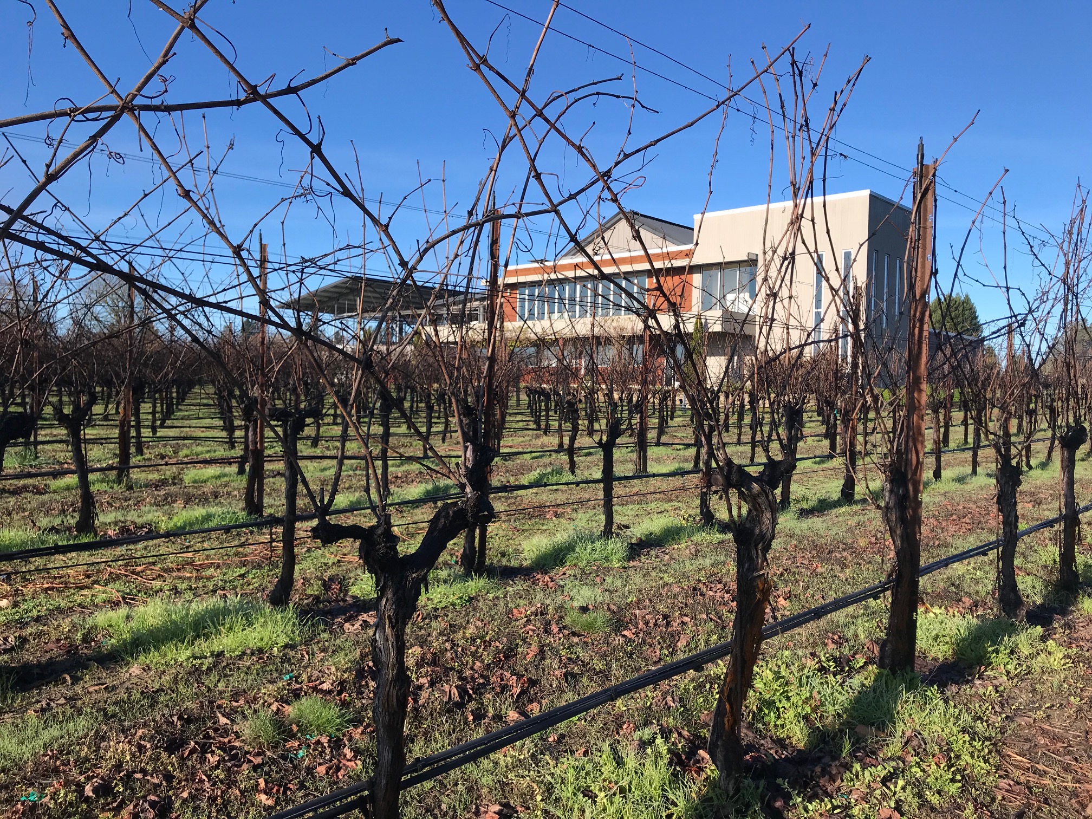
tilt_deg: -0.6
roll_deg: -2.7
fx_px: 883
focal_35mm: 28
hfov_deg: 63.4
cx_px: 546
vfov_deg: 49.7
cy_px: 410
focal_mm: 3.99
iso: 20
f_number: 1.8
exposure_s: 1/1429
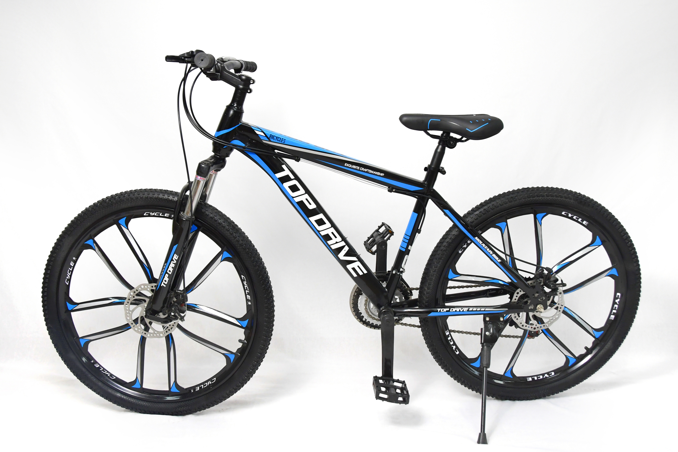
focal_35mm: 33
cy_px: 226
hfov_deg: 57.2
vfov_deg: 40.0
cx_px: 339
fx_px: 621
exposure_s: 1/200
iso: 1600
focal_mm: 22
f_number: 7.1
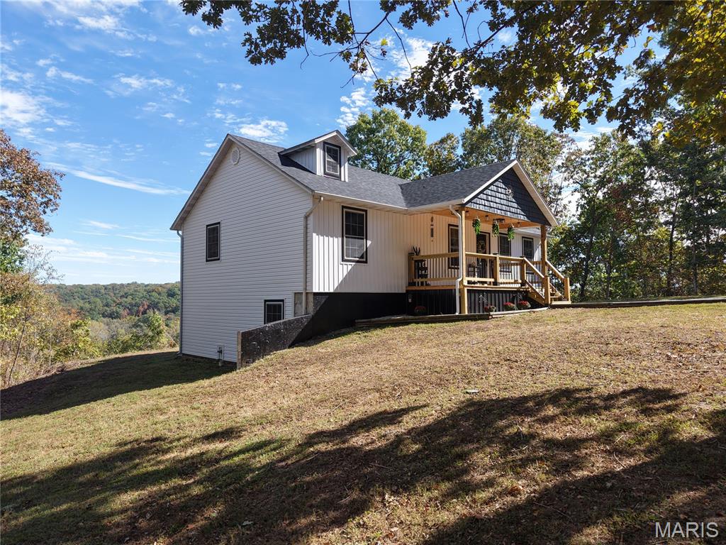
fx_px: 503
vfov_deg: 56.8
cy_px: 272
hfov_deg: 71.6
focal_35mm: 24
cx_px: 363
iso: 190
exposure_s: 1/2000
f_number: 1.8
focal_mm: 8.67
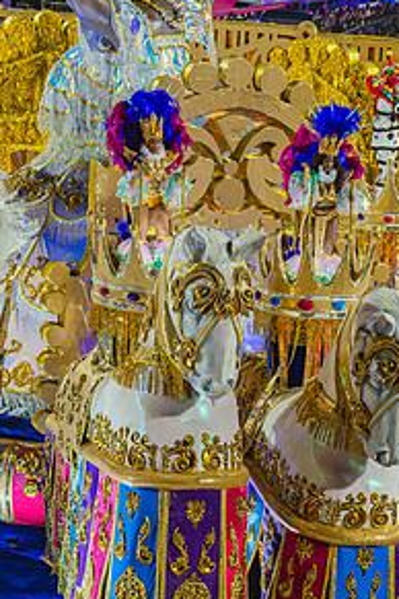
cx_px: 292
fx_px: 2444
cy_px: 247
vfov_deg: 14.0
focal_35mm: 147
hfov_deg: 9.3
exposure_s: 1/320
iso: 1600
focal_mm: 95
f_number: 5
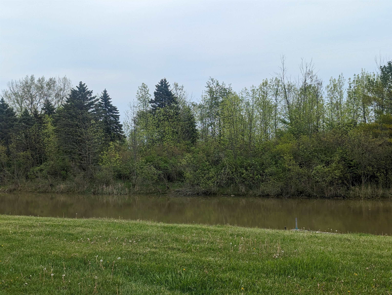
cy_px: 148
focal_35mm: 48
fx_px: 544
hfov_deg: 39.6
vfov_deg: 30.3
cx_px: 196
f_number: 1.85
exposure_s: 1/490
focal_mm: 6.81
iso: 47
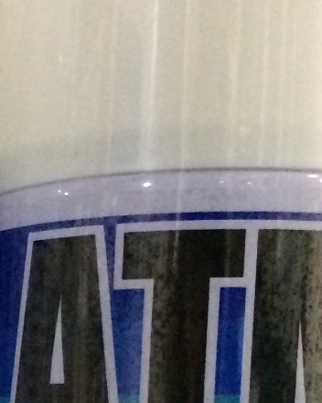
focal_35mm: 126
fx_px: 1501
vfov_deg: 14.2
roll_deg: -0.1
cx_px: -238
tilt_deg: -9.1
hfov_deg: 11.4
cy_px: 626
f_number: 2.2
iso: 400
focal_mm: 4.15
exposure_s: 1/33
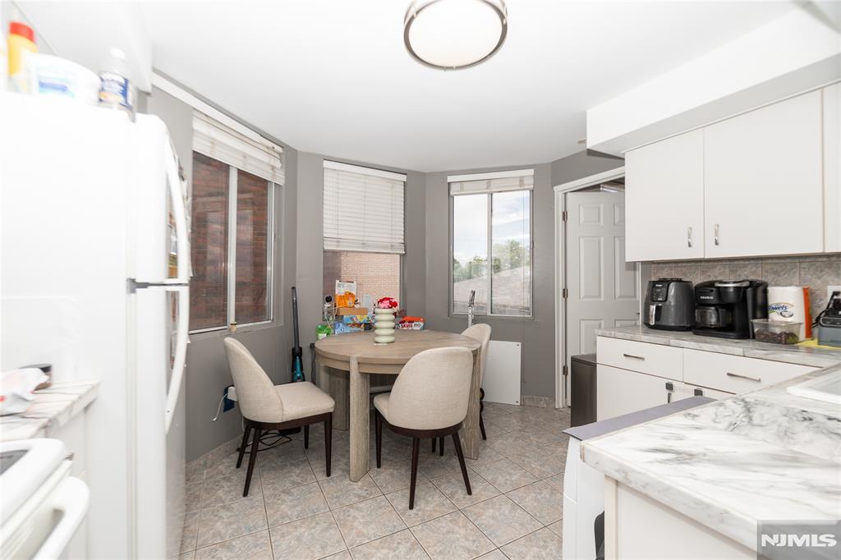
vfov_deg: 77.3
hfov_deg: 100.4
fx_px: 350
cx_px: 420
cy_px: 280
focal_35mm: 15
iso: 125
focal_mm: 10
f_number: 5.6
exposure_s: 1/320
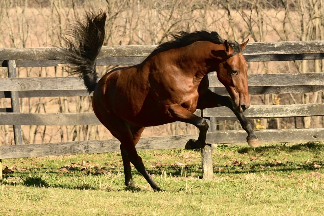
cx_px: 162
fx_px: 2700
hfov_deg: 6.9
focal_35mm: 300
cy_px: 108
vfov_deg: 4.6
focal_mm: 200
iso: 1600
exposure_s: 1/1000
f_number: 10
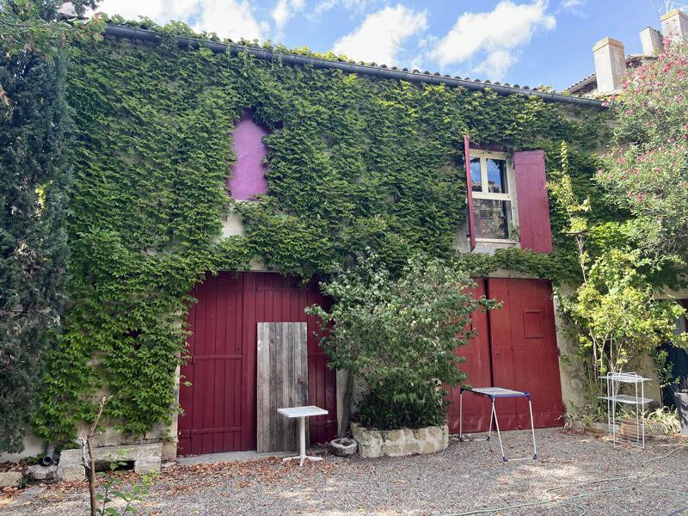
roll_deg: +1.3
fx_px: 517
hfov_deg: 67.3
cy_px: 258
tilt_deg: +9.5
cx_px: 344
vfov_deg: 53.1
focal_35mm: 26
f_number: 1.6
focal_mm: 5.1
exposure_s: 1/343
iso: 50
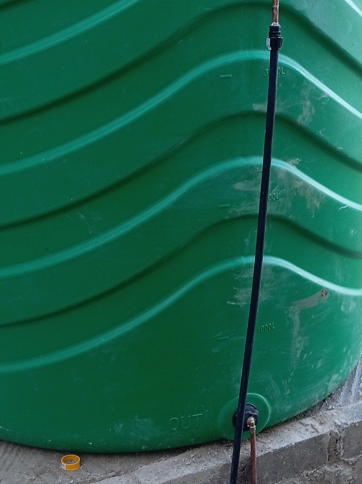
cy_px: 178
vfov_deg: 30.1
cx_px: 152
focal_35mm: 64
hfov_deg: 22.9
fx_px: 893
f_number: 1.8
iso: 162
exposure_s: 1/33.3
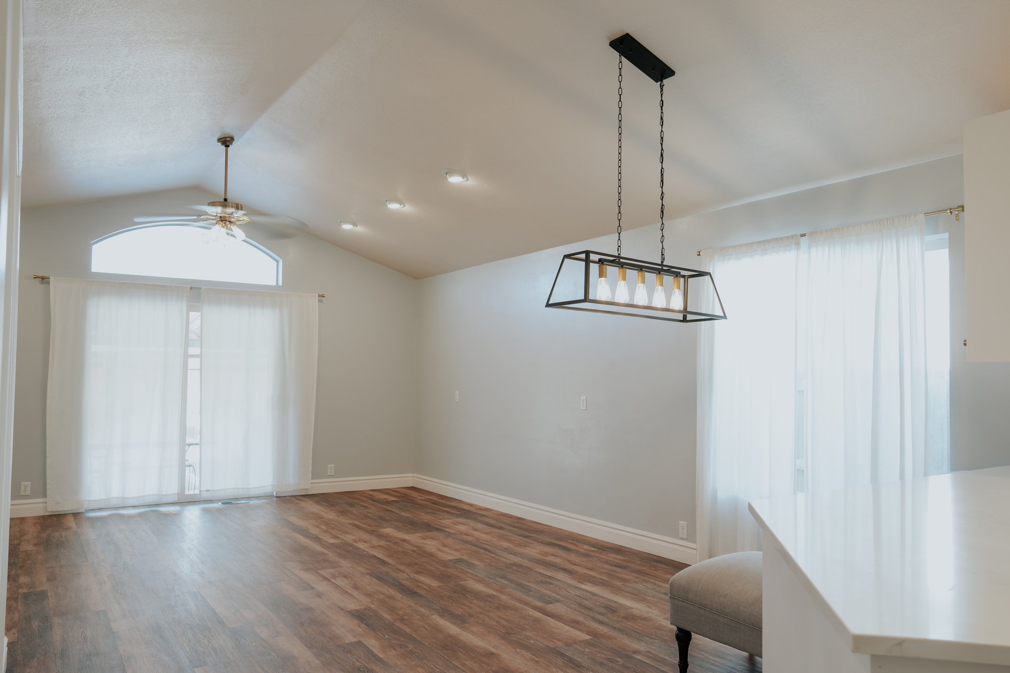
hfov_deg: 69.4
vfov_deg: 49.5
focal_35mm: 26
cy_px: 358
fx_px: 729
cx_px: 530
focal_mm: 24
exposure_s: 1/8
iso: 80
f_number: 4.5
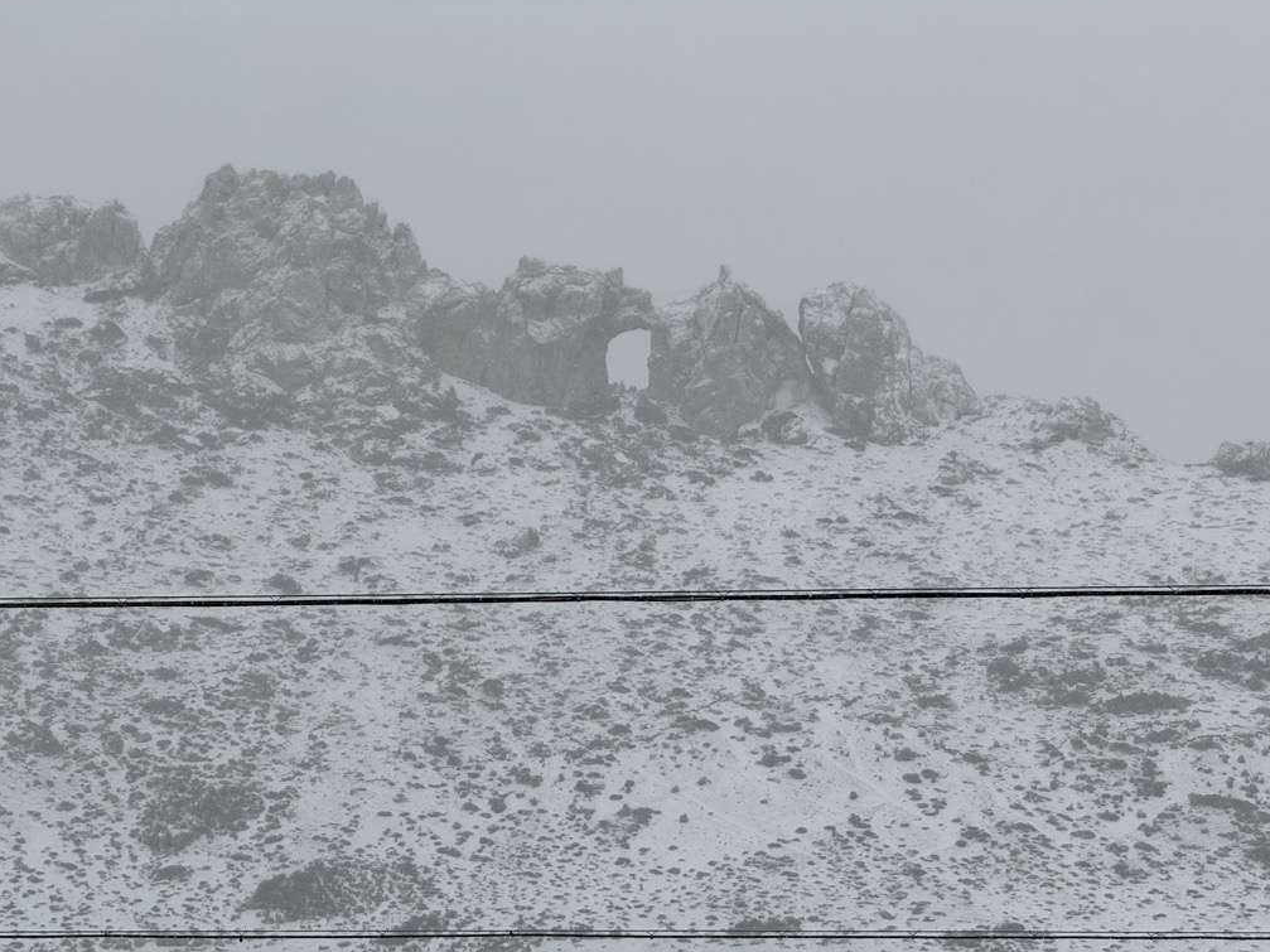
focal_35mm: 122
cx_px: 644
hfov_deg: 16.2
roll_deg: -4.8
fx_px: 4475
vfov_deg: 12.1
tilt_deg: +9.8
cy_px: 469
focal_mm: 15.66
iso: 50
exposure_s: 1/1613
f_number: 2.8
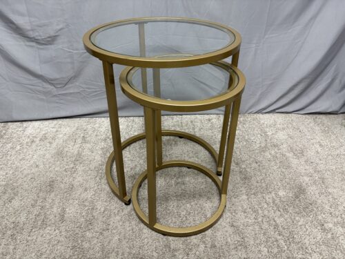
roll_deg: -0.9
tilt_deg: -34.8
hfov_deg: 67.3
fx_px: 259
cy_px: 130
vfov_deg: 53.1
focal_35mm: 26
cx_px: 172
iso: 200
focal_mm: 5.96
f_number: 1.6
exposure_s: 1/60
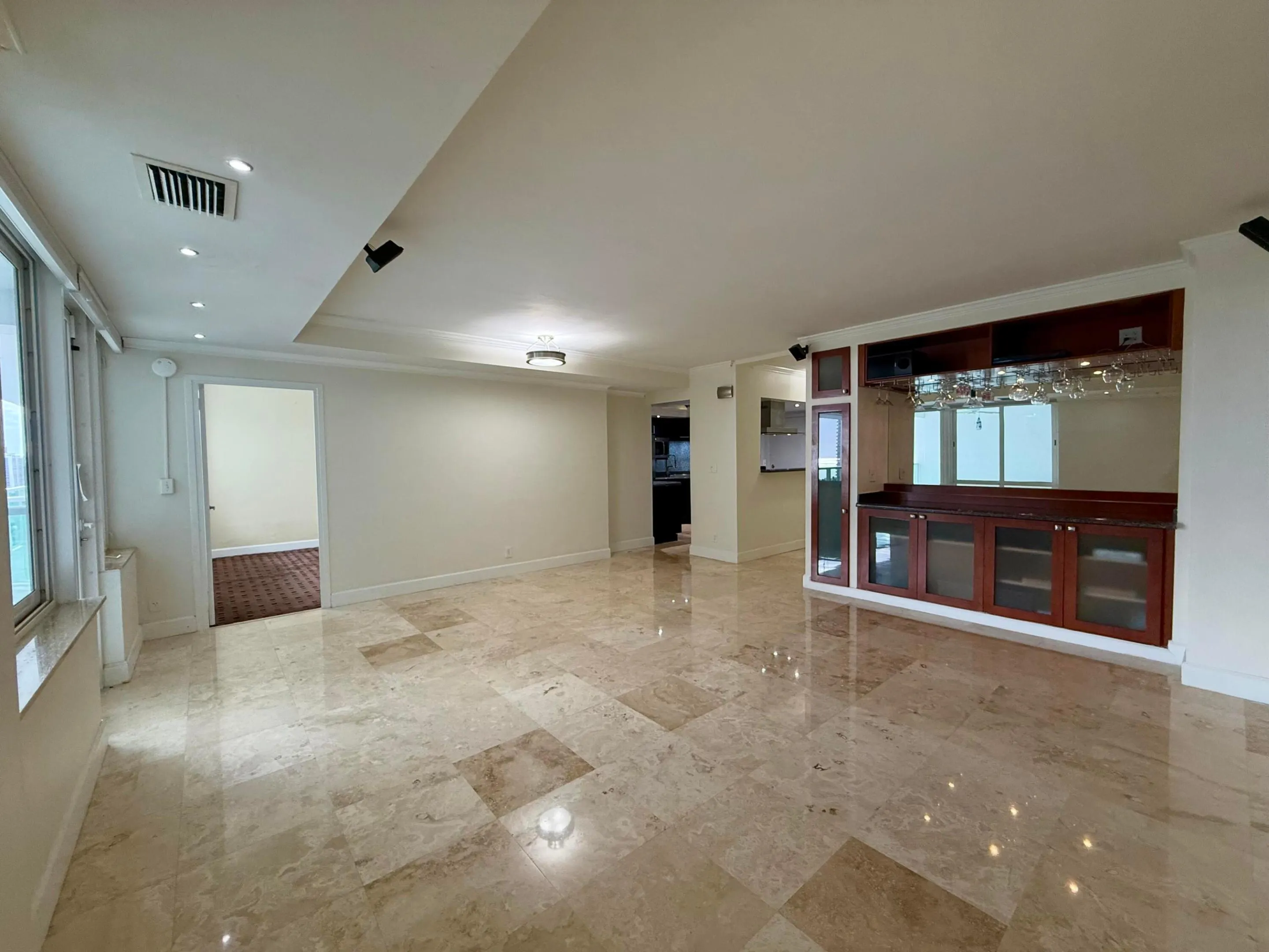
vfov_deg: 85.7
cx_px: 634
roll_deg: +0.4
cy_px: 476
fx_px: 513
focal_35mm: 14
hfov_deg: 102.1
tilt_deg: -2.0
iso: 250
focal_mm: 2.22
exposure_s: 1/120
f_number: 2.2
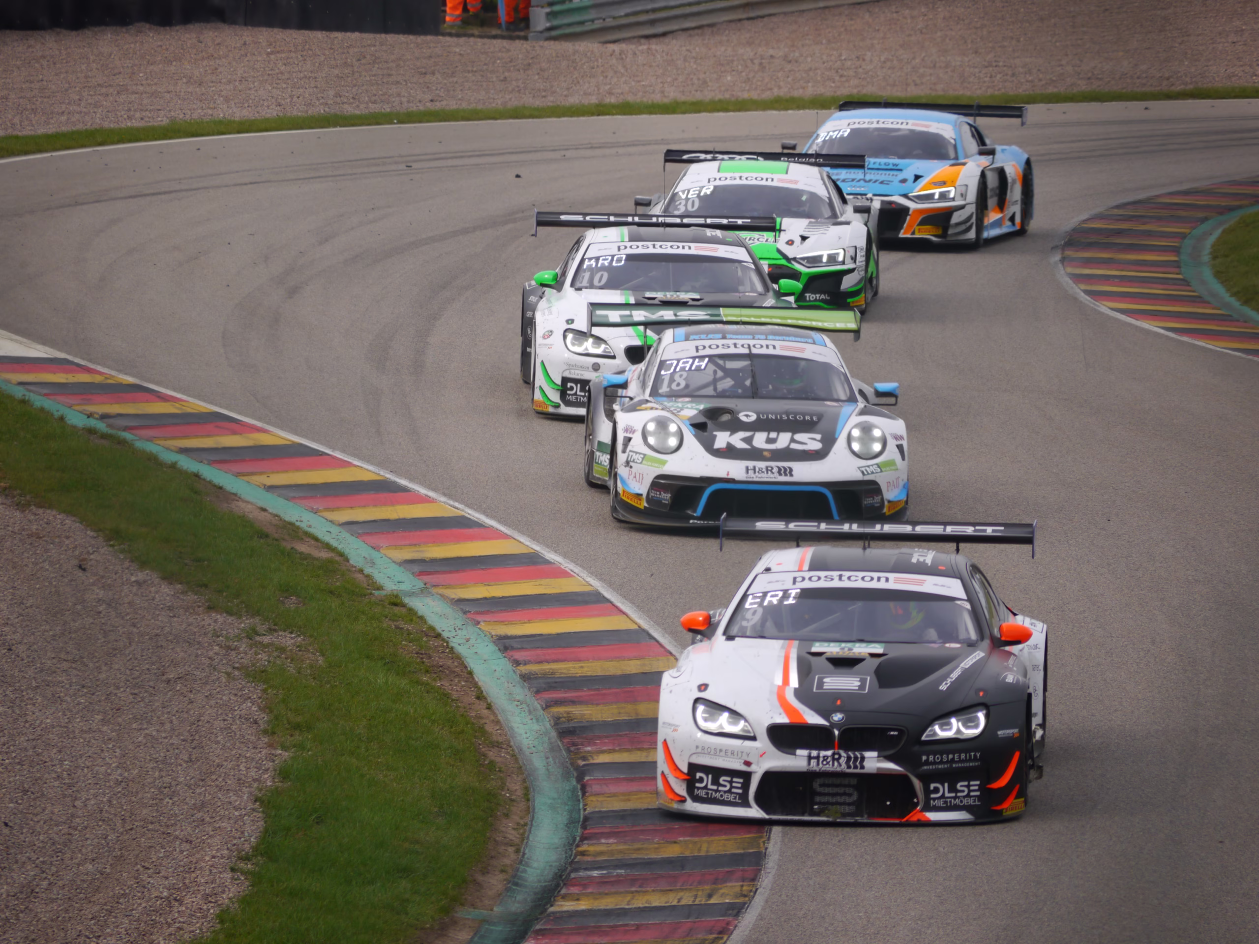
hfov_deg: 5.0
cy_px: 472
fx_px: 14548
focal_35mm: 400
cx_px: 630
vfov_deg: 3.7
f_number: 5.6
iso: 160
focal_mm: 200
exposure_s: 1/500
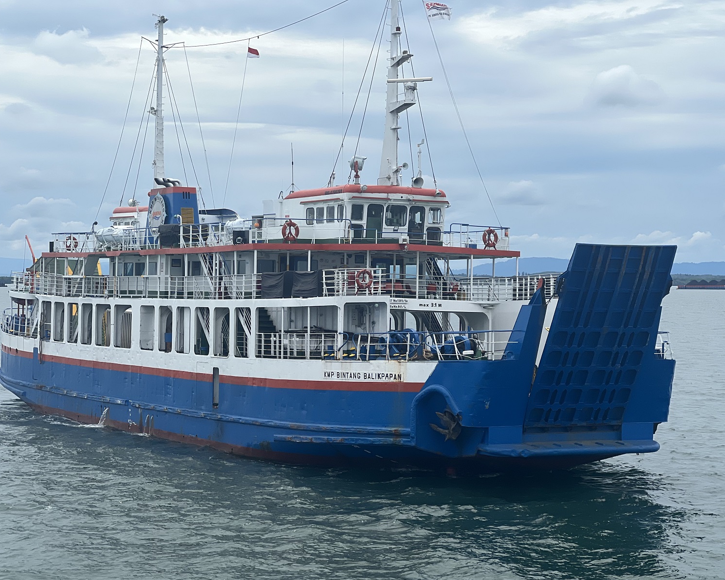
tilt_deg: +0.7
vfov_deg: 18.9
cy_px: 293
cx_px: 345
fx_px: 1738
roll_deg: -0.4
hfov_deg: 23.6
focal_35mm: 81
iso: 32
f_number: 2.8
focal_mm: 9
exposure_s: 1/1155
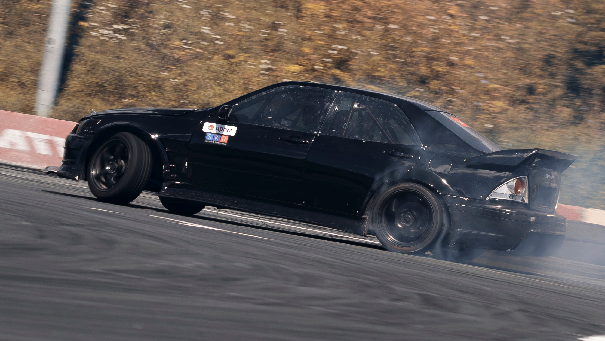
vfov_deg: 3.1
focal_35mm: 389
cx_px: 294
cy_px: 150
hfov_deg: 5.5
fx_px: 6249
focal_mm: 140
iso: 100
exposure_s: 1/125
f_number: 9
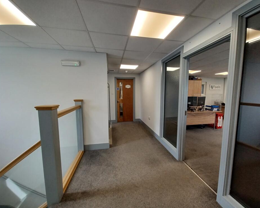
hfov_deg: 100.5
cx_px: 140
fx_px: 108
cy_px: 103
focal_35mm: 14
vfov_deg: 88.0
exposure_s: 1/50
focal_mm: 1.42
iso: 64
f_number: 2.2
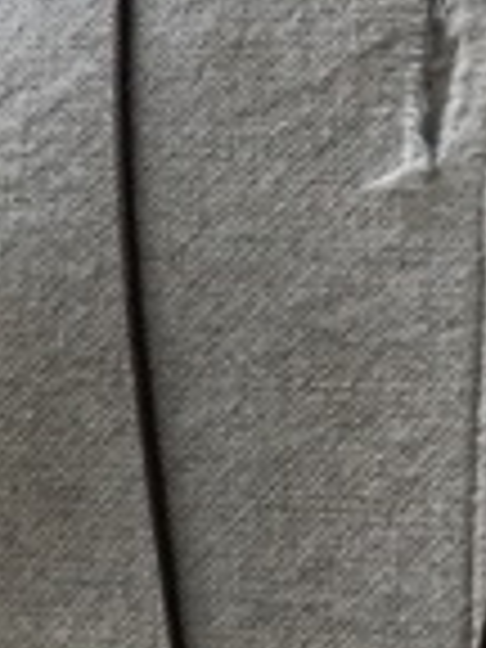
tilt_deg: -5.6
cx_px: 410
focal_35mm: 161
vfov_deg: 12.0
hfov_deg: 9.2
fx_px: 3014
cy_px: 788
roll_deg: -0.9
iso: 40
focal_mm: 4.15
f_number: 2.2
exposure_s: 1/100
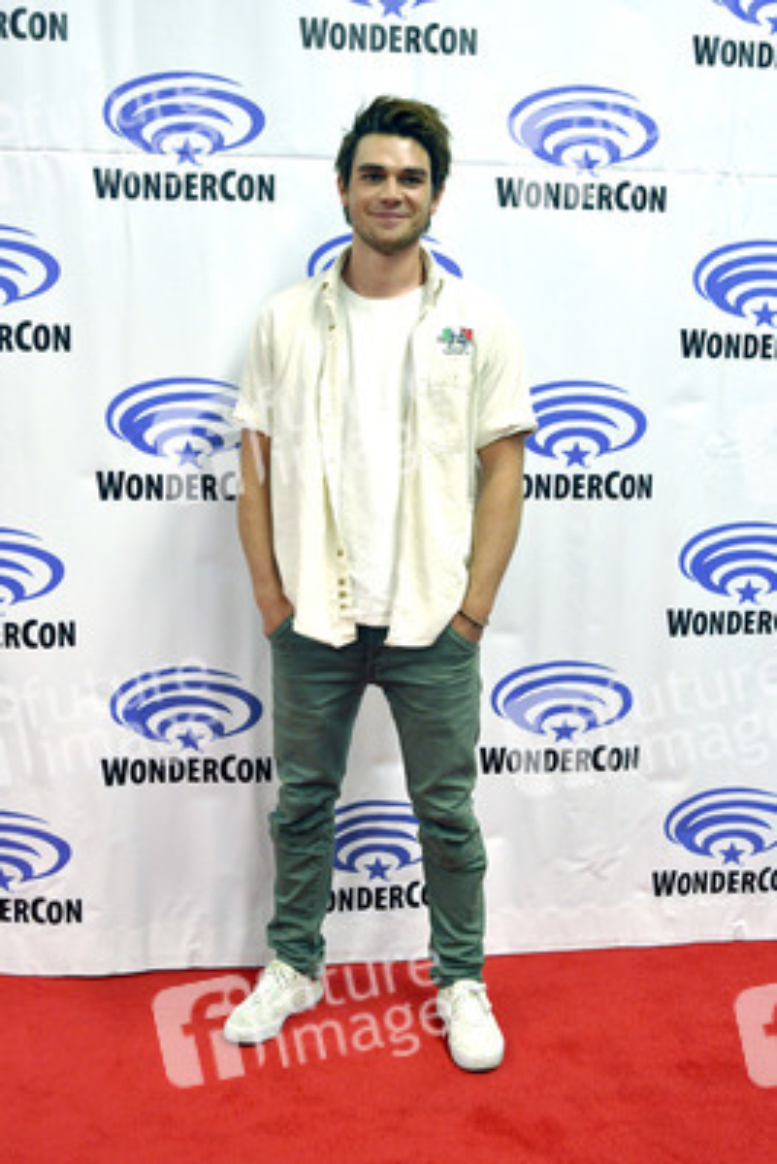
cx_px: 388
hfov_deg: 36.9
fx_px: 1164
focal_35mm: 36
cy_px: 582
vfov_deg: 53.1
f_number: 4.5
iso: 1000
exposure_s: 1/80
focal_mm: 24
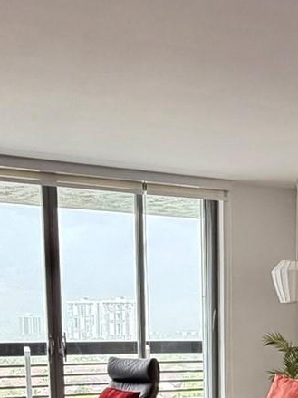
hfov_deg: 27.1
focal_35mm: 51
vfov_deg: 30.9
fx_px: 586
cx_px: 292
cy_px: 492
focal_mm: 2.22
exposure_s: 1/121
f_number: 2.2
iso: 125
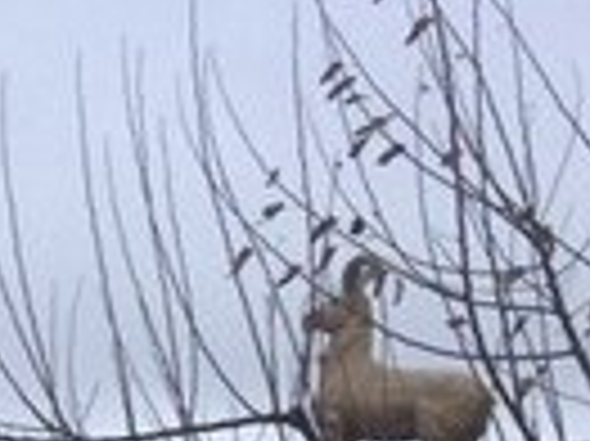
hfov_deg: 11.7
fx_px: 2486
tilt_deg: -5.1
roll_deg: -0.3
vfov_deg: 9.0
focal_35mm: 146
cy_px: 1100
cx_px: -694
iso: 64
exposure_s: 1/33
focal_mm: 4.15
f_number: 2.2
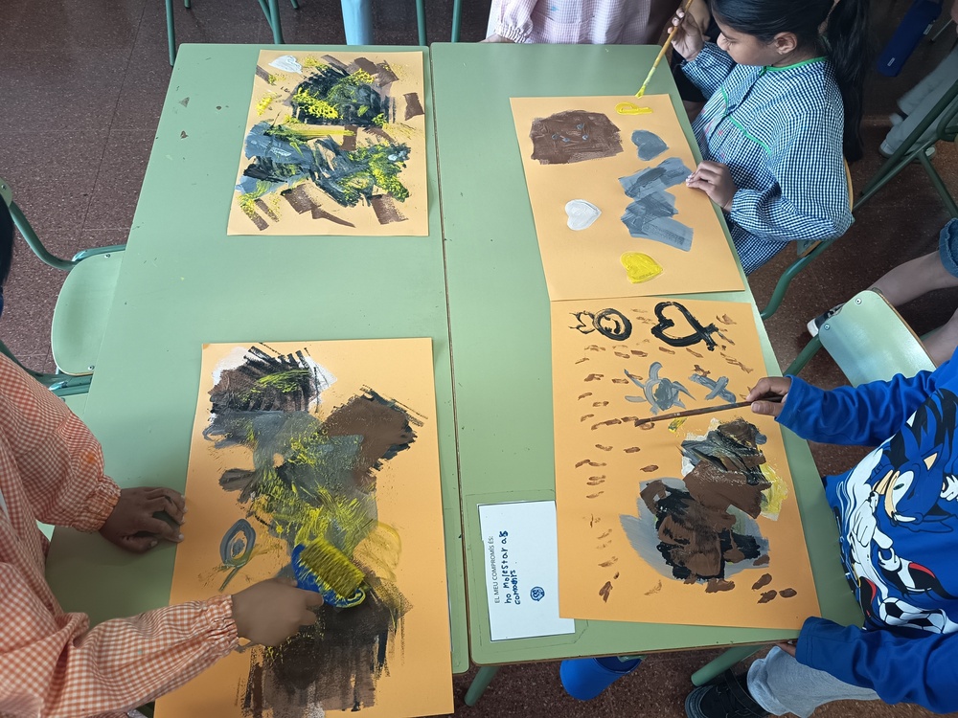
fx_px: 664
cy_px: 359
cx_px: 479
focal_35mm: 24
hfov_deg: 71.6
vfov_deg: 56.8
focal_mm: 5.27
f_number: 1.7
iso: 451
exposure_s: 1/50
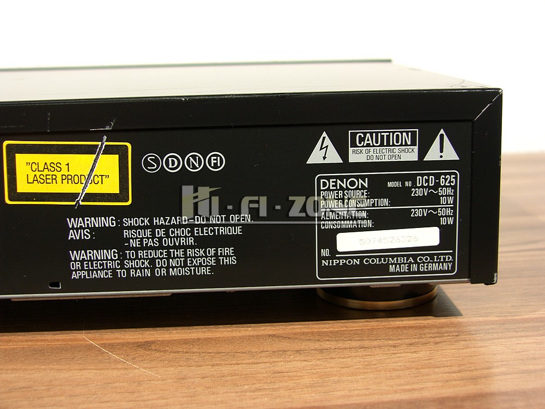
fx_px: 787
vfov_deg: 29.1
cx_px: 272
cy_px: 204
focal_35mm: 50
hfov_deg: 38.2
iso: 50
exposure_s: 1/50
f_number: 2.5
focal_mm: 12.9
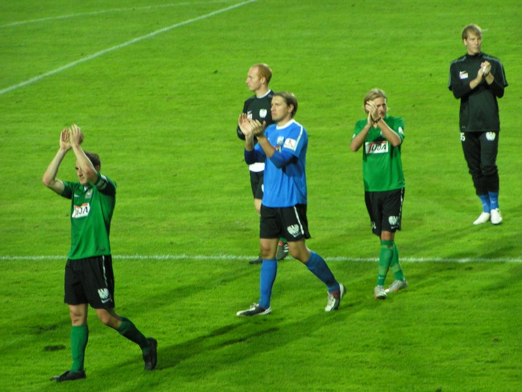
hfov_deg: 9.6
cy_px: 196
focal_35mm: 206
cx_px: 261
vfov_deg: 7.2
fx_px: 3106
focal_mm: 31.5
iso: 200
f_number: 3.5
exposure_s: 1/100
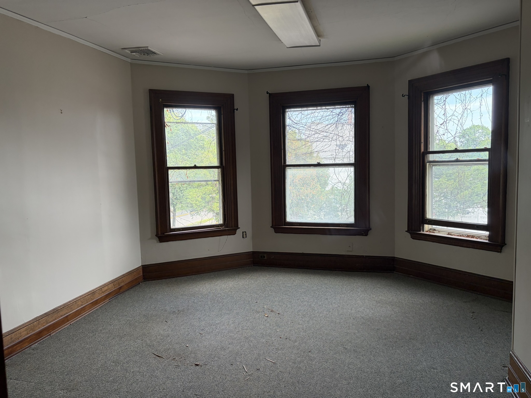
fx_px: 399
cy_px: 199
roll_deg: +3.3
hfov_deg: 67.3
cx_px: 266
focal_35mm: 26
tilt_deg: -3.6
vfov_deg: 53.1
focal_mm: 5.96
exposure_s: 1/235
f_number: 1.6
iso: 125
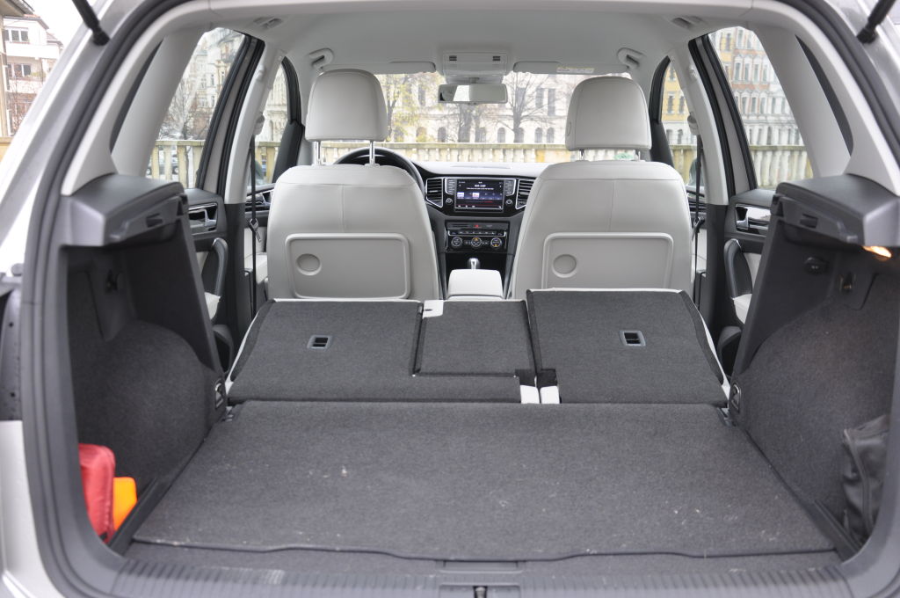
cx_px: 450
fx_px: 974
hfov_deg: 49.6
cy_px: 299
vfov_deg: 34.1
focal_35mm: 39
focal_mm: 26
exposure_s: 1/25
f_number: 5
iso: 400
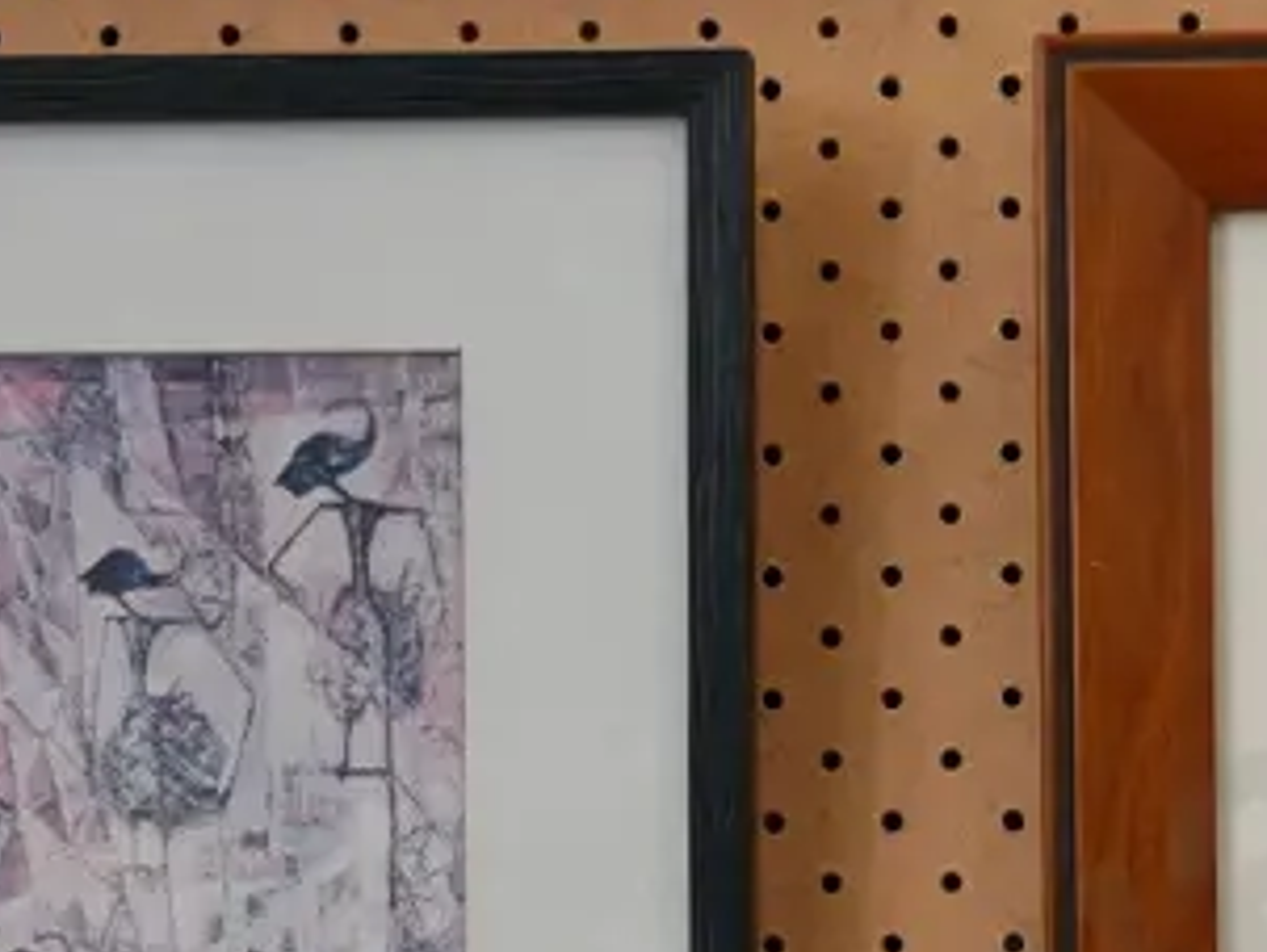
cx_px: 1124
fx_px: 5458
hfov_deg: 13.1
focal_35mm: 149
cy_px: 977
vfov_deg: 9.9
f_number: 4.2
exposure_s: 1/60
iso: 1000
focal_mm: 22
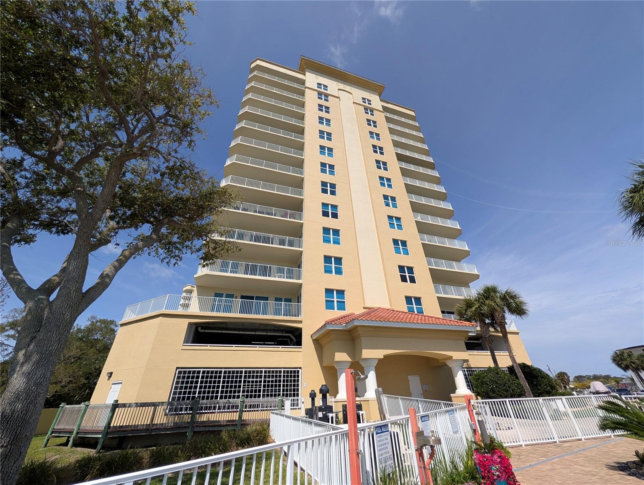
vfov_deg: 94.6
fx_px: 224
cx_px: 322
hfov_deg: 110.5
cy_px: 242
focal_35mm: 12
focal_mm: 2.02
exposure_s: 1/3663
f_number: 1.7
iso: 50
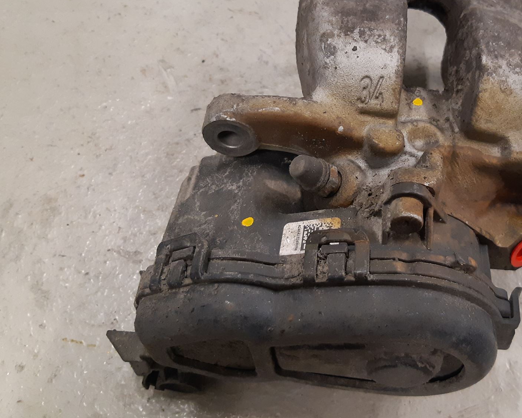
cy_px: 175
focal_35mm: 37
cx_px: 356
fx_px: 572
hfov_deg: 48.1
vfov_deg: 40.0
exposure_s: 1/50
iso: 250
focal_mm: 3.93
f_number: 1.7
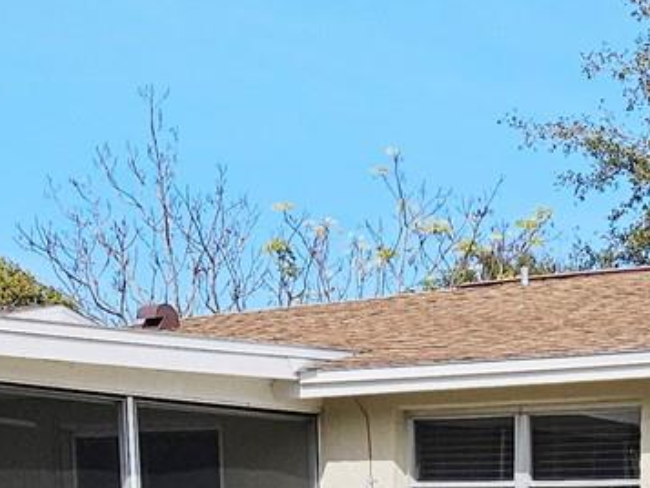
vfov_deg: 12.8
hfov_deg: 18.6
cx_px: 623
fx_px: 1935
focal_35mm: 103
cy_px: 941
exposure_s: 1/2565
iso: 25
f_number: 1.8
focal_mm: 5.4
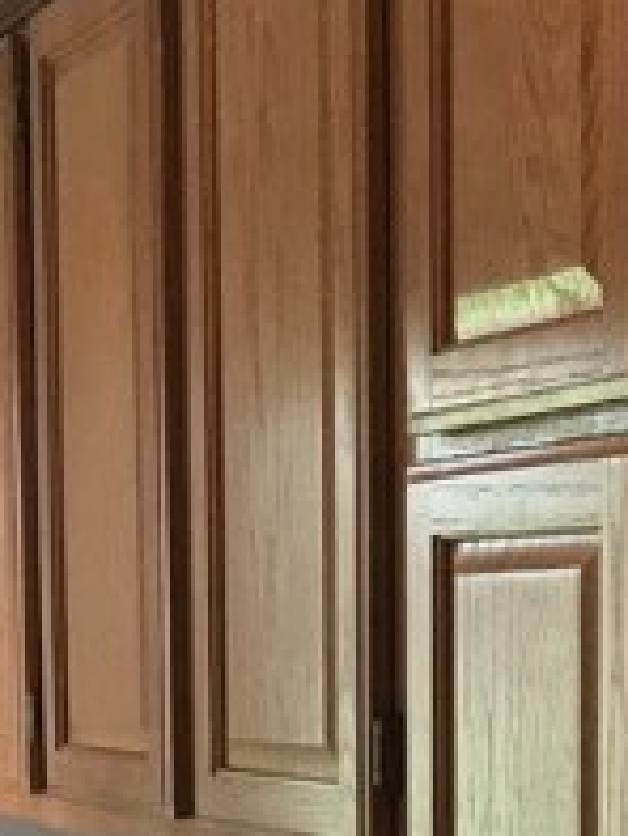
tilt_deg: -5.3
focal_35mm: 109
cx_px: 106
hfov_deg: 13.5
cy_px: 938
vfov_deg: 17.4
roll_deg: +1.4
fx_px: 2634
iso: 32
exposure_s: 1/30
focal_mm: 3.99
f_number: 1.8
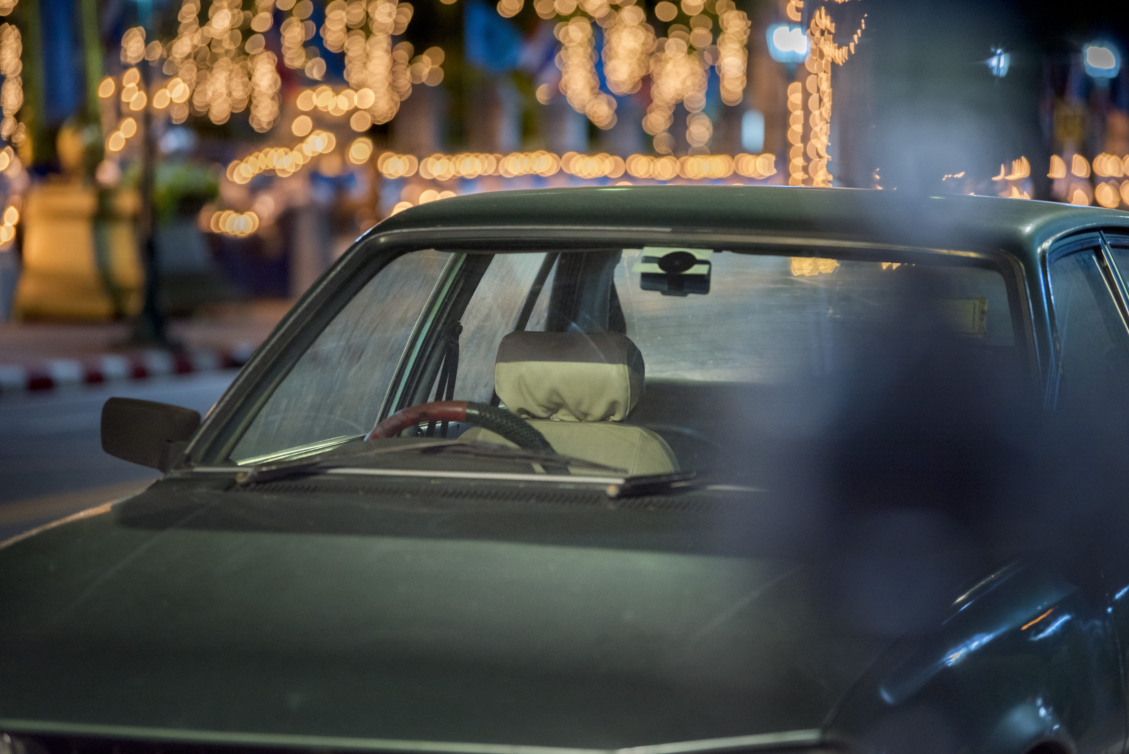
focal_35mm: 150
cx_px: 564
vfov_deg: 9.2
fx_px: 4706
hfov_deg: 13.7
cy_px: 377
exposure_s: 1/100
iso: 1000
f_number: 2.8
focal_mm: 150
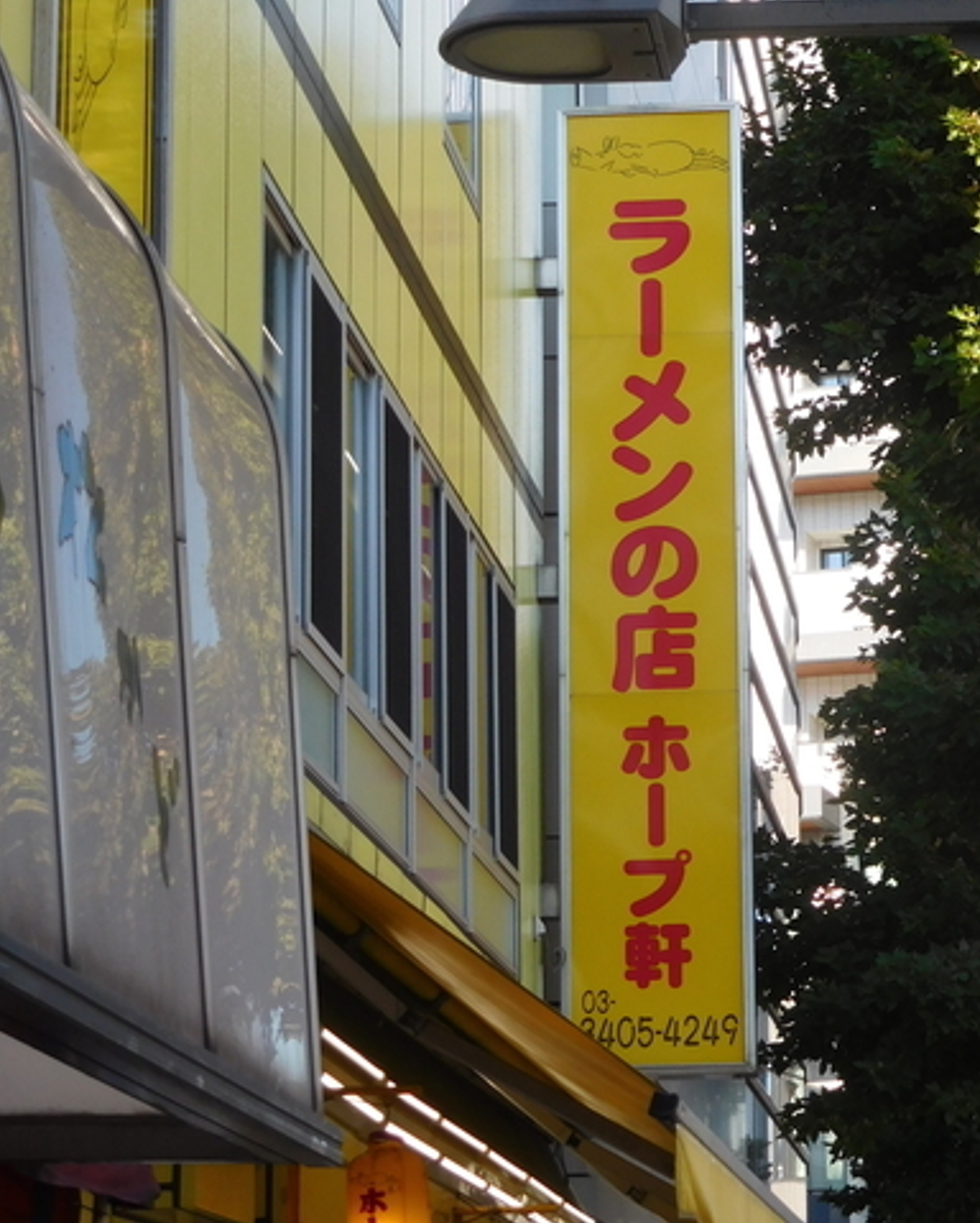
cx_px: 607
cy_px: 360
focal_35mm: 114
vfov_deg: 16.8
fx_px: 4128
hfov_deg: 13.5
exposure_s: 1/200
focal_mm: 12.5
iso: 125
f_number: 4.5
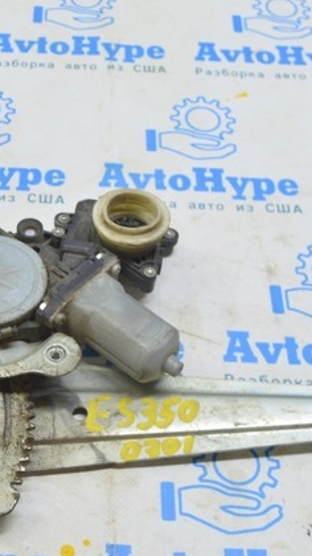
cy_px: 279
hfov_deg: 19.8
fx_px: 880
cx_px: 52
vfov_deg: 35.0
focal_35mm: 60
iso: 400
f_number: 5.6
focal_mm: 25
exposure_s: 1/20
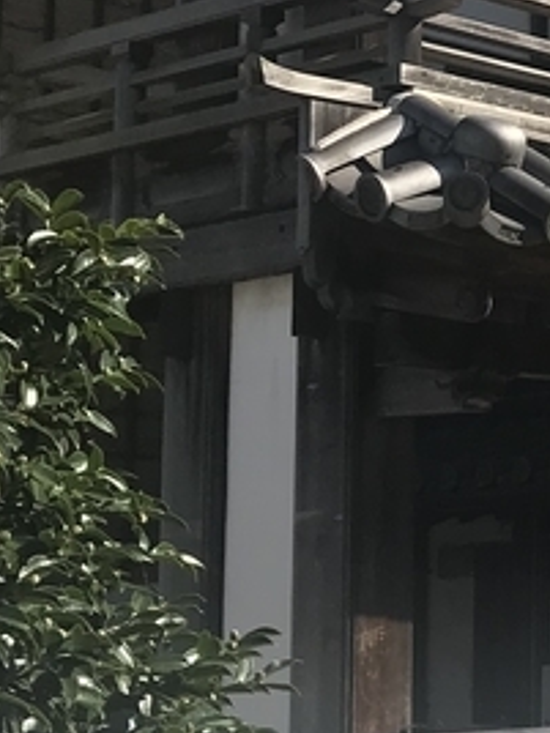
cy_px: 170
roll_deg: +2.9
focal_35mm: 107
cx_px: 1004
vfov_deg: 18.2
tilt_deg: +11.9
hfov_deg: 12.6
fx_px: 2267
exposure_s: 1/2283
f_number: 1.8
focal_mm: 3.99
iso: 20
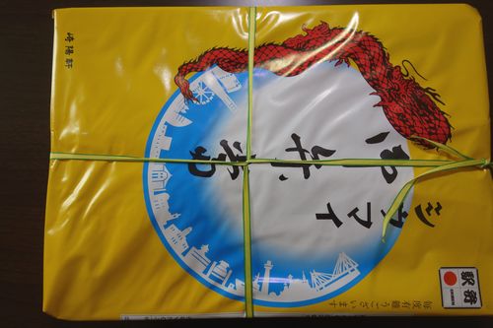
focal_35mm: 28
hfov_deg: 65.5
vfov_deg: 46.4
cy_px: 164
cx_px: 246
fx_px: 383
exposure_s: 1/100
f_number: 2.8
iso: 125
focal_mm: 10.4
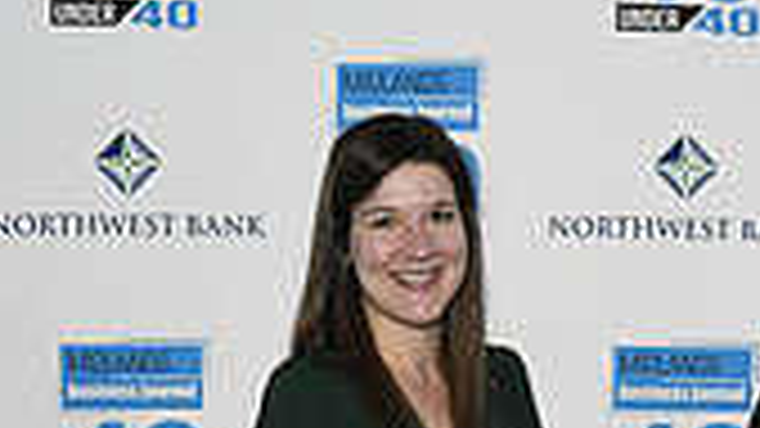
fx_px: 2539
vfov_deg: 9.1
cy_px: 795
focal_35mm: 126
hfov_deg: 16.9
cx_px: 571
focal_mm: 35
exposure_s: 1/60
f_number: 11
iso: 6400
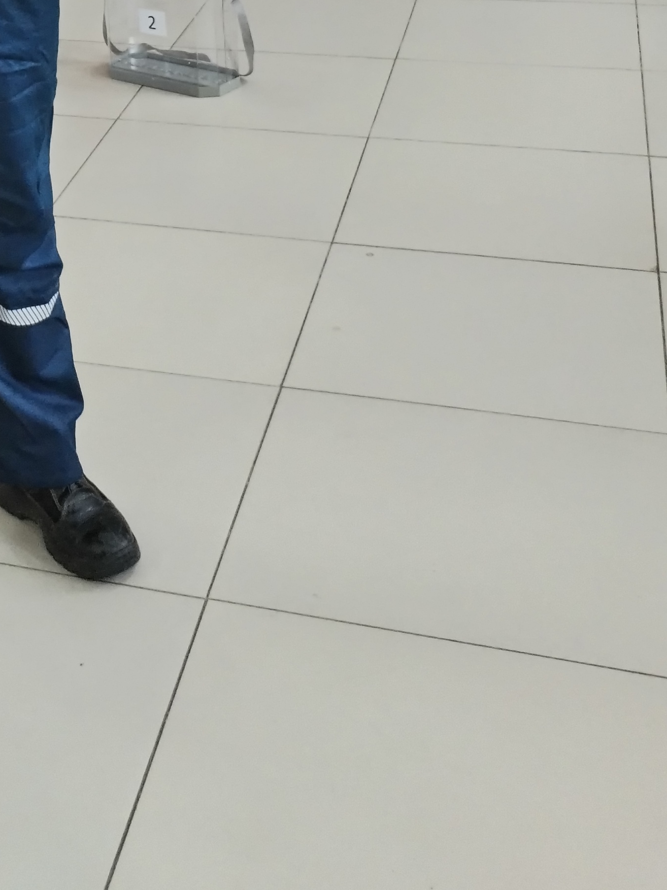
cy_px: -212
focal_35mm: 74
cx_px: -97
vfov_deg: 23.7
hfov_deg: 19.0
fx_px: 1902
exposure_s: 1/60
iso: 326
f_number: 1.8
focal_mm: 4.75
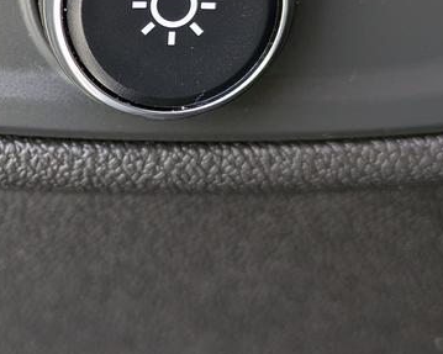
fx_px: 1140
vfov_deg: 17.4
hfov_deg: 21.1
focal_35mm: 87
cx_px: -14
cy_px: 46
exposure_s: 1/100
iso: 77
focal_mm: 5.43
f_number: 1.89
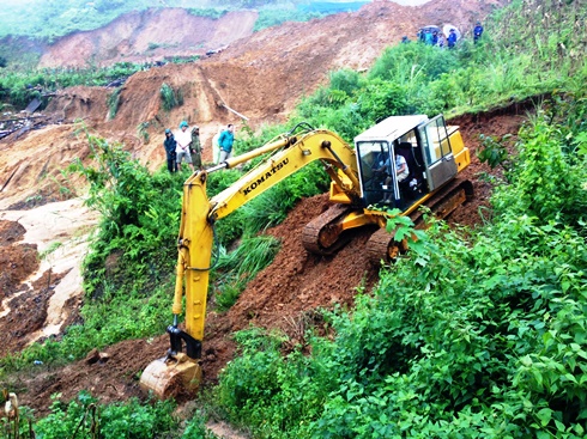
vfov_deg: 40.7
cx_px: 294
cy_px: 220
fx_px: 593
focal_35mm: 35
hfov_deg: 52.6
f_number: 2.4
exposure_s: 1/60
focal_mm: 4.28
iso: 64
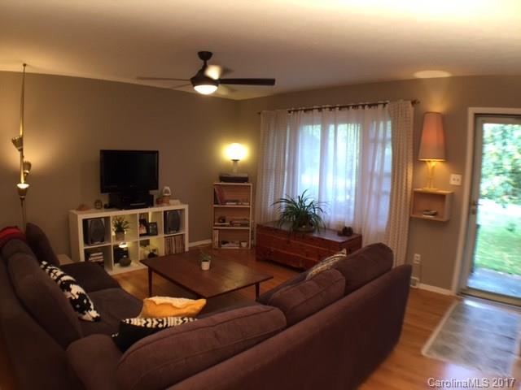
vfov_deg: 48.2
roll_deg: -2.0
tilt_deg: -6.1
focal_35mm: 29
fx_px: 436
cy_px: 195
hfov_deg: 61.7
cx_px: 260
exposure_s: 1/30
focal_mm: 4.15
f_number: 2.2
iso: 64
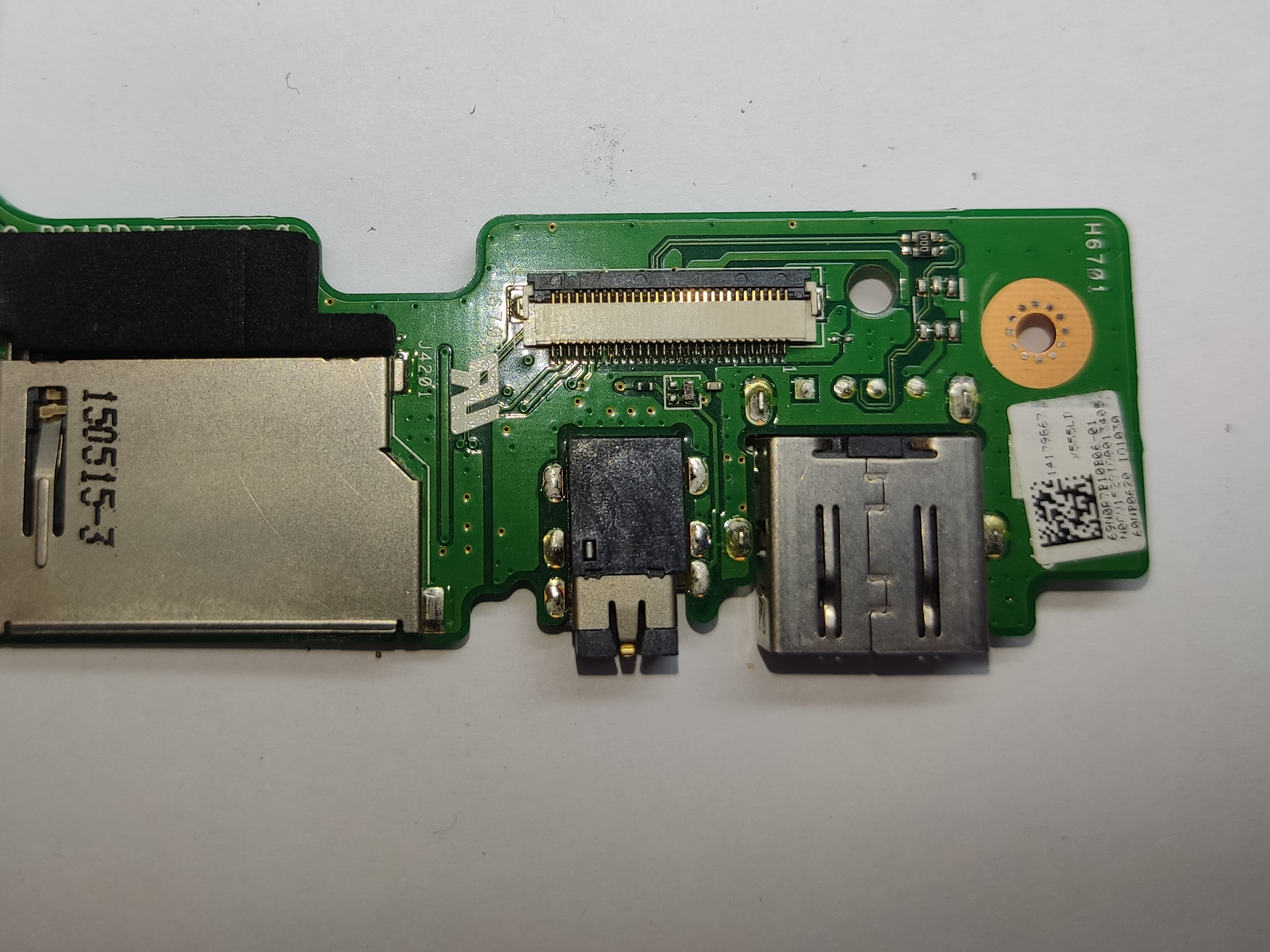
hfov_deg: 49.8
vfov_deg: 38.0
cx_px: 499
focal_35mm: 37
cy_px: 273
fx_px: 1357
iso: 50
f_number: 1.79
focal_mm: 4.71
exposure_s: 1/340
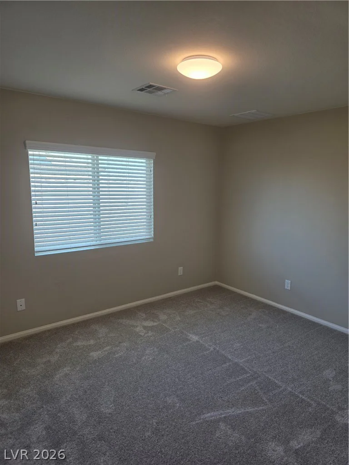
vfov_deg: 73.9
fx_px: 309
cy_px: 232
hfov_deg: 58.9
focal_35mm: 23
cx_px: 174
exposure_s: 1/120
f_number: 1.7
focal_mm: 6.3
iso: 80
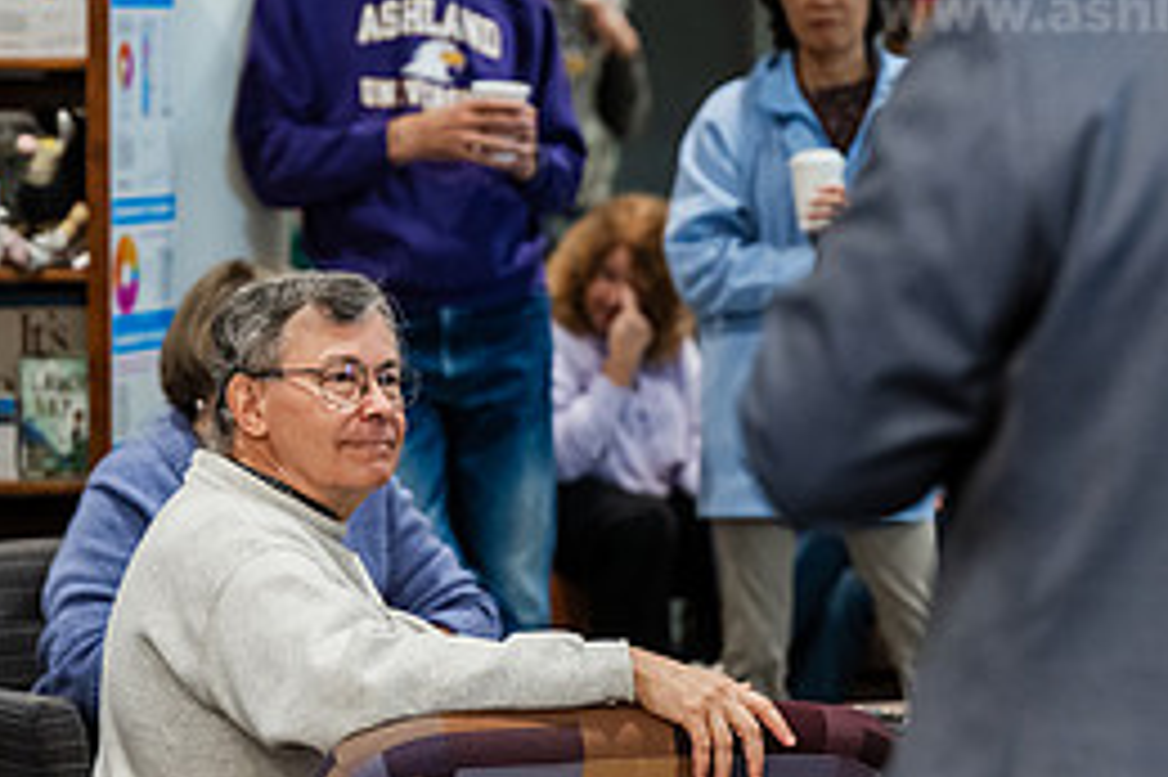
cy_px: 106
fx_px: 6225
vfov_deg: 7.1
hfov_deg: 10.7
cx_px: 674
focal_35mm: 192
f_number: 3.2
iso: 2000
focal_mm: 86
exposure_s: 1/200
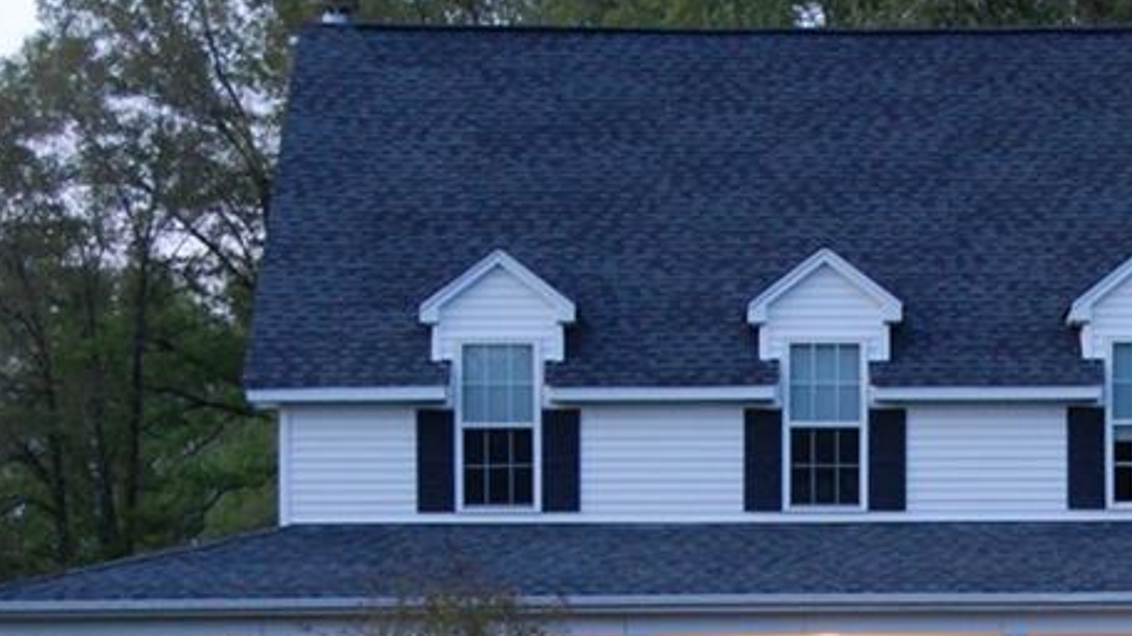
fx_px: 4230
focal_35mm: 141
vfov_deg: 8.5
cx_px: 1018
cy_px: 663
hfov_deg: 15.1
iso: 800
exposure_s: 1/15
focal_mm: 40
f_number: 5
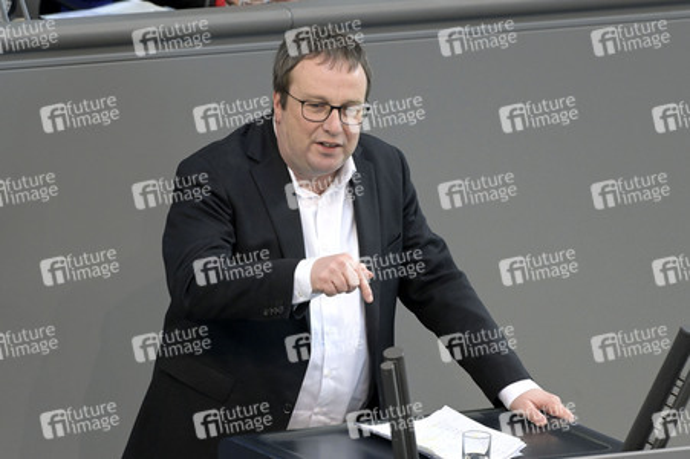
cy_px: 230
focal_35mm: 380
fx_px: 7278
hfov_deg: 5.4
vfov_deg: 3.6
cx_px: 345
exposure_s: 1/400
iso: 8000
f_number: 5.6
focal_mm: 380
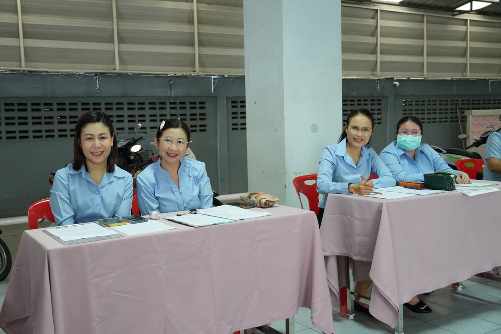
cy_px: 167
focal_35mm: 42
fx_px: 585
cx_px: 250
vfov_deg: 31.9
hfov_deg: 46.4
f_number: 4.5
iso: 1600
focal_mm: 28
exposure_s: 1/40
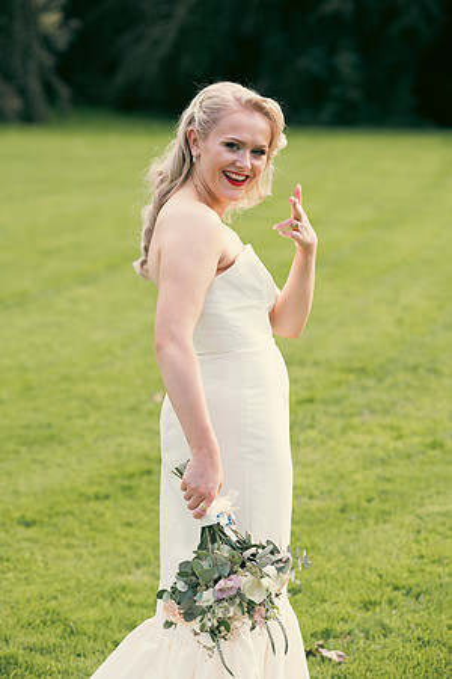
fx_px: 1977
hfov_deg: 13.0
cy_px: 340
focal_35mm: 105
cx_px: 226
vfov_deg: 19.5
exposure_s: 1/320
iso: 125
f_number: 3.5
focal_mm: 105
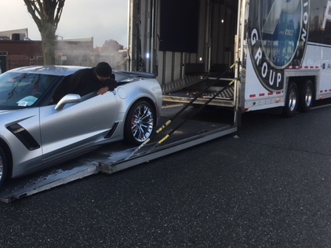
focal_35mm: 44
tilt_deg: -4.3
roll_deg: +0.3
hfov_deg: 42.0
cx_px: 93
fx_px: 420
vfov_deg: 32.8
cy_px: 100
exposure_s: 1/732
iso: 25
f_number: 2.2
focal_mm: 4.15
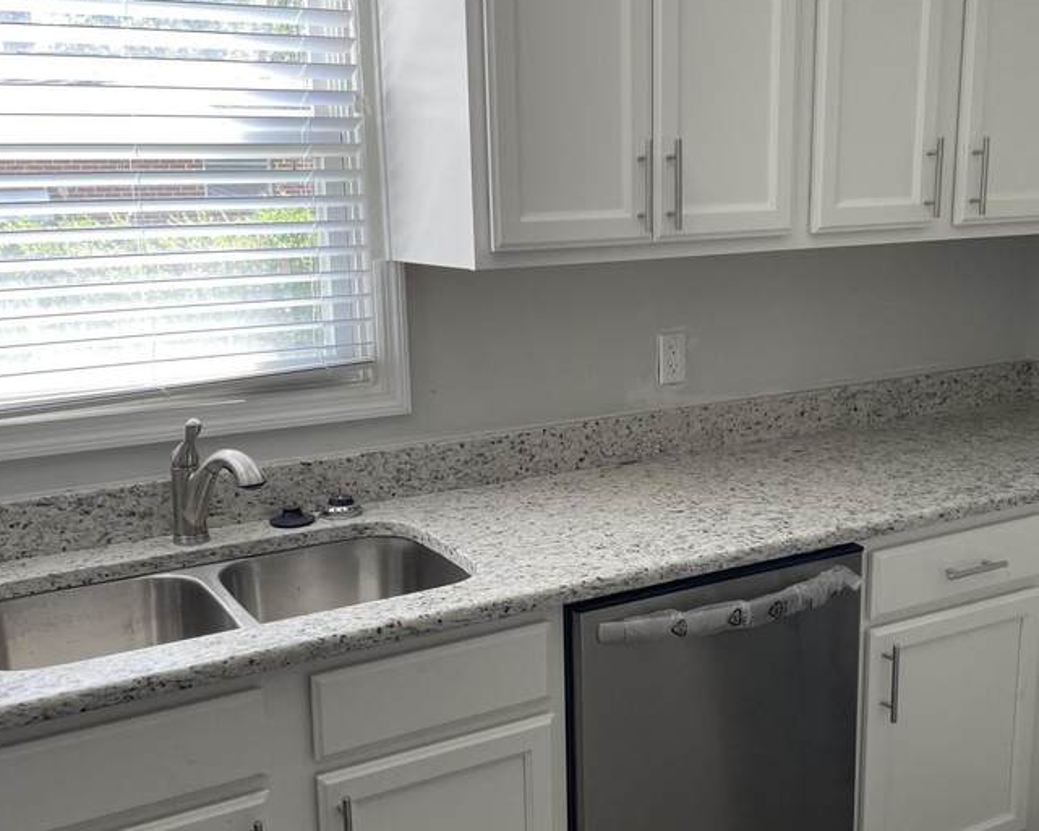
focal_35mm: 38
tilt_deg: -12.1
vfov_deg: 39.1
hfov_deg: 47.9
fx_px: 1169
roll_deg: +2.0
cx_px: 507
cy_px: 455
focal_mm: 4.2
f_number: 1.6
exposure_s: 1/121
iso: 80
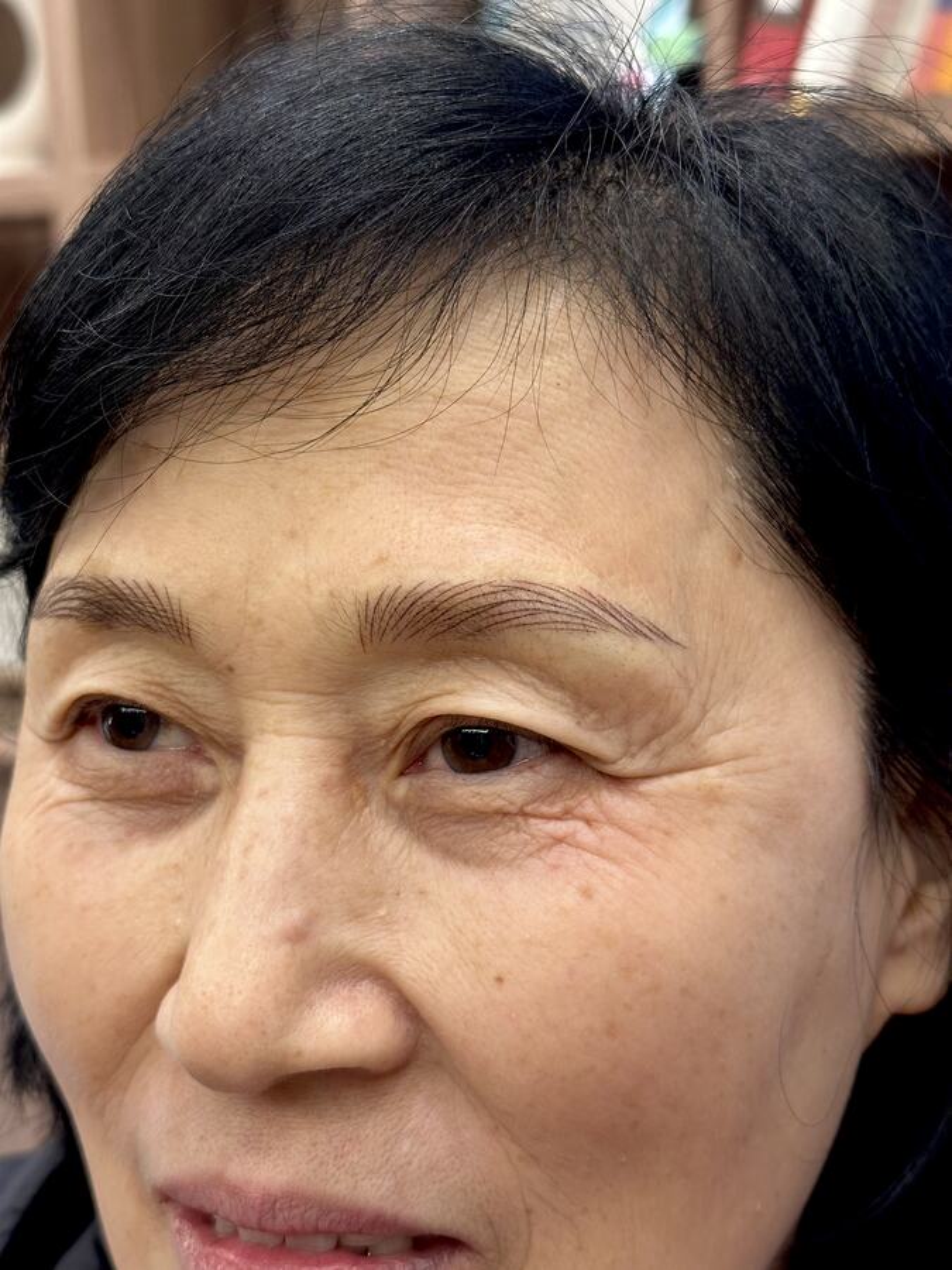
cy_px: 635
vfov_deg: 39.7
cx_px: 476
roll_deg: +1.6
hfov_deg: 30.3
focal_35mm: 48
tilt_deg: -10.8
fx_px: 1760
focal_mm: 6.86
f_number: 1.78
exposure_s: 1/60
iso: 125
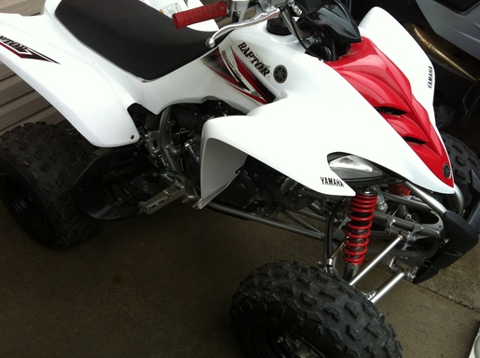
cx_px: 238
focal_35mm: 37
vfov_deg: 38.5
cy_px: 182
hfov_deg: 50.2
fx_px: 512
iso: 80
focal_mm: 3.85
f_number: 2.8
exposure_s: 1/180
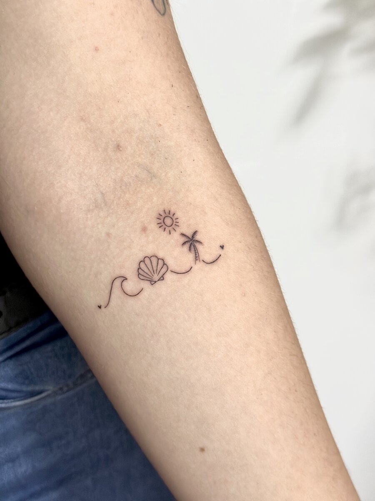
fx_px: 693
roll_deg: +9.3
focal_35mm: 48
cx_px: 188
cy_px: 250
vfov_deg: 39.7
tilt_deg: -30.3
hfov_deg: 30.3
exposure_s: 1/60
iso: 320
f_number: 1.78
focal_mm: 6.86
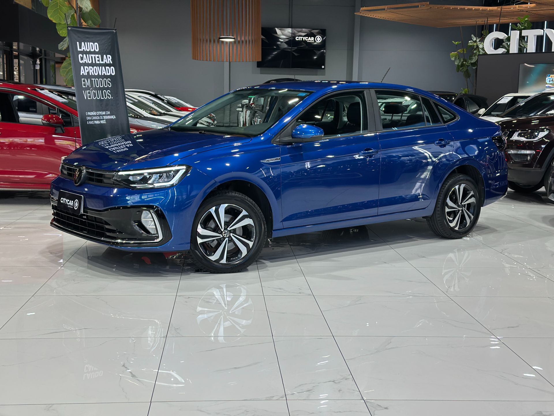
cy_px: 208
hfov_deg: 39.7
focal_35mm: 48
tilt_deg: -8.3
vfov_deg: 30.3
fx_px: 768
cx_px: 277
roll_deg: -1.2
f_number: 1.78
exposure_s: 1/99
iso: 125
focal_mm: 6.86
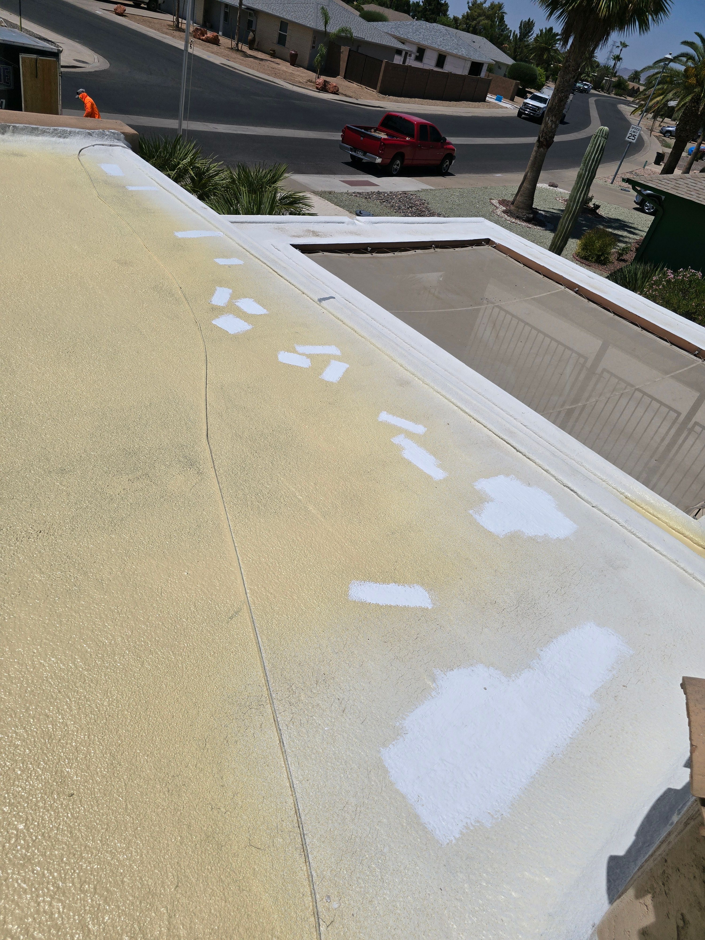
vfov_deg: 73.9
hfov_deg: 58.9
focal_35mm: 23
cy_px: 470
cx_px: 352
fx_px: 625
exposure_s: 1/4145
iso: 12
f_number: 1.7
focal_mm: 6.3
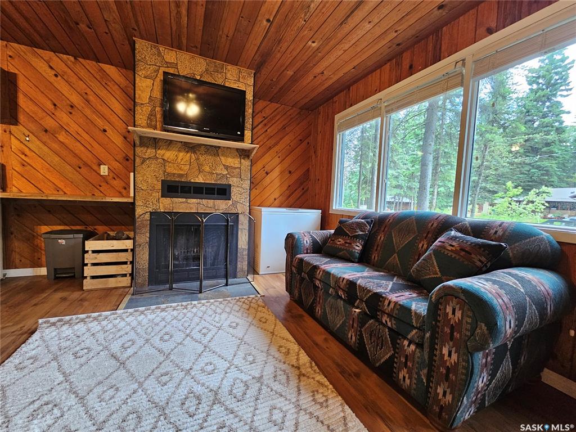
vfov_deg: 89.9
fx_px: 216
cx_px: 288
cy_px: 216
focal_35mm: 13
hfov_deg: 106.2
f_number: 2.2
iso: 200
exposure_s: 1/60
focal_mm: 2.2
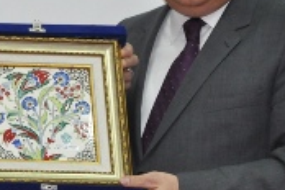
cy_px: 56
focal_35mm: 355
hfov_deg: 5.8
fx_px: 2810
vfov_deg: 3.9
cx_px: 54
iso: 1600
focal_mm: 92
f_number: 5.6
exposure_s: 1/60
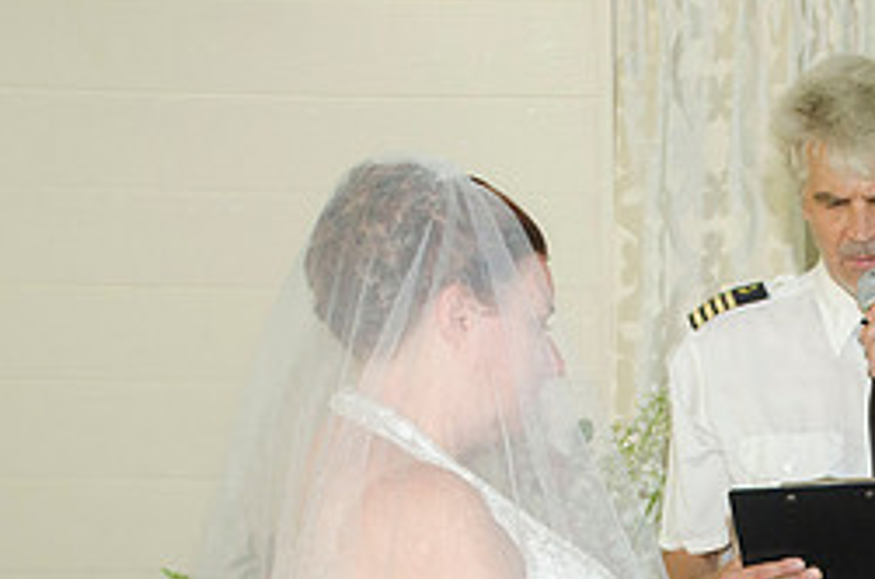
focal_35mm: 111
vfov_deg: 12.1
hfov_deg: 18.1
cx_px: 837
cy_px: 610
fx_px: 2691
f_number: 5.6
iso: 400
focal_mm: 32
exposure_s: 1/80
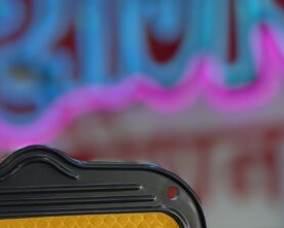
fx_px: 1236
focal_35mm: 147
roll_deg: +0.2
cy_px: 332
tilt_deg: -0.4
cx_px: 28
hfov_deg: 13.0
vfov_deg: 10.2
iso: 64
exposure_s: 1/100
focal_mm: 6
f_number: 2
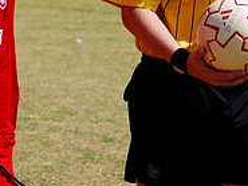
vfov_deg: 3.5
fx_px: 3086
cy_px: 13
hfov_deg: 4.6
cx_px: 31
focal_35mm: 431
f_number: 5.3
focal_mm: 95
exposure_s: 1/500
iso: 100
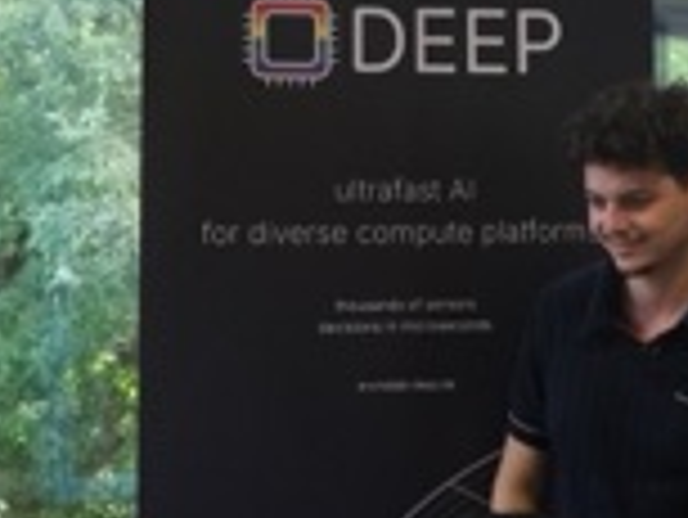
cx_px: 544
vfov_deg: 14.3
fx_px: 2029
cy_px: 0
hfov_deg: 19.1
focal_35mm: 102
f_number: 6.4
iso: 1600
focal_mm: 18
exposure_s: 1/85
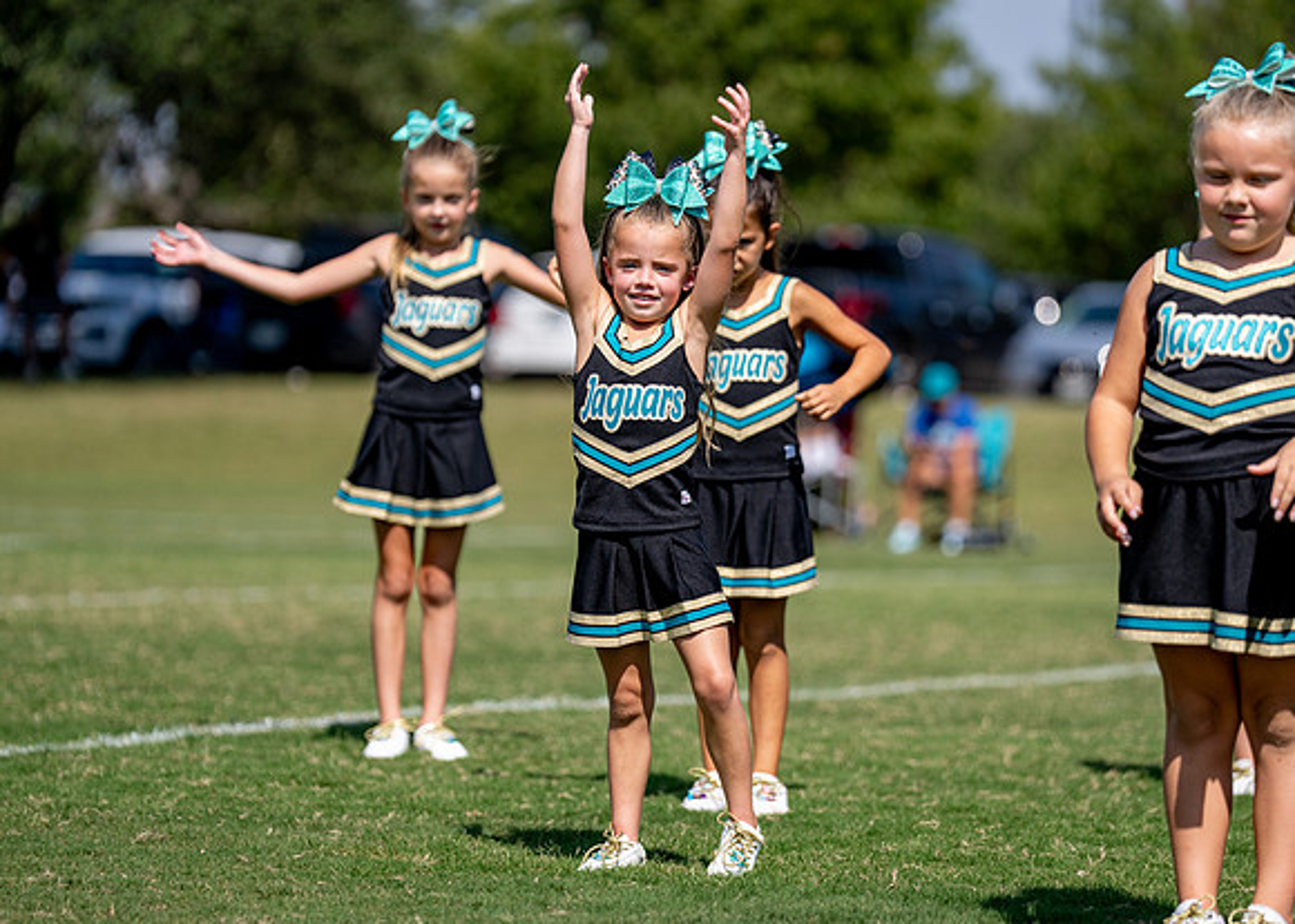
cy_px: 442
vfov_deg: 7.9
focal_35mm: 182
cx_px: 706
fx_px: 6676
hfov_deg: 11.1
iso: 100
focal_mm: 158
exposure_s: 1/3200
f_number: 2.8
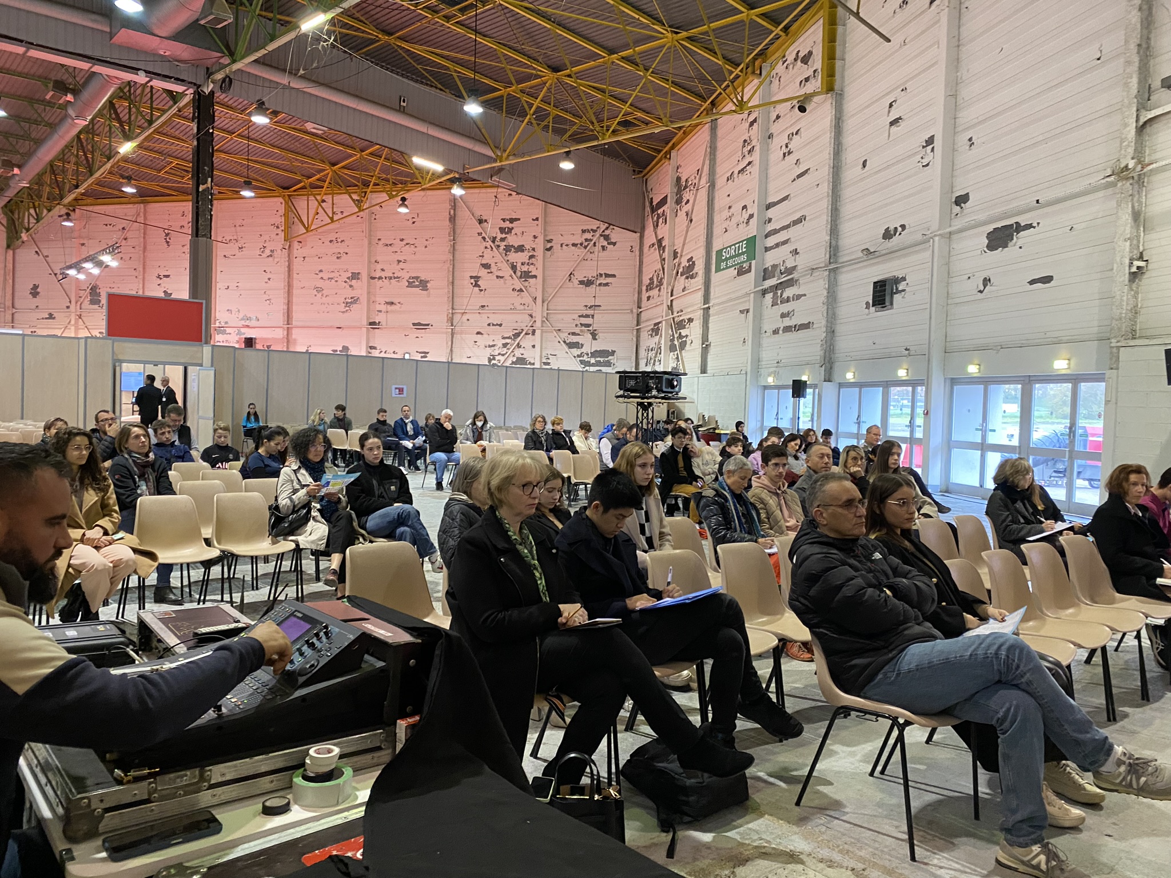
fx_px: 880
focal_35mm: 26
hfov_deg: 67.3
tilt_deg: -2.4
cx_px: 586
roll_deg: -2.1
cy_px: 439
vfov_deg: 53.1
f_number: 1.8
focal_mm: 4.25
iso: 400
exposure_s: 1/50
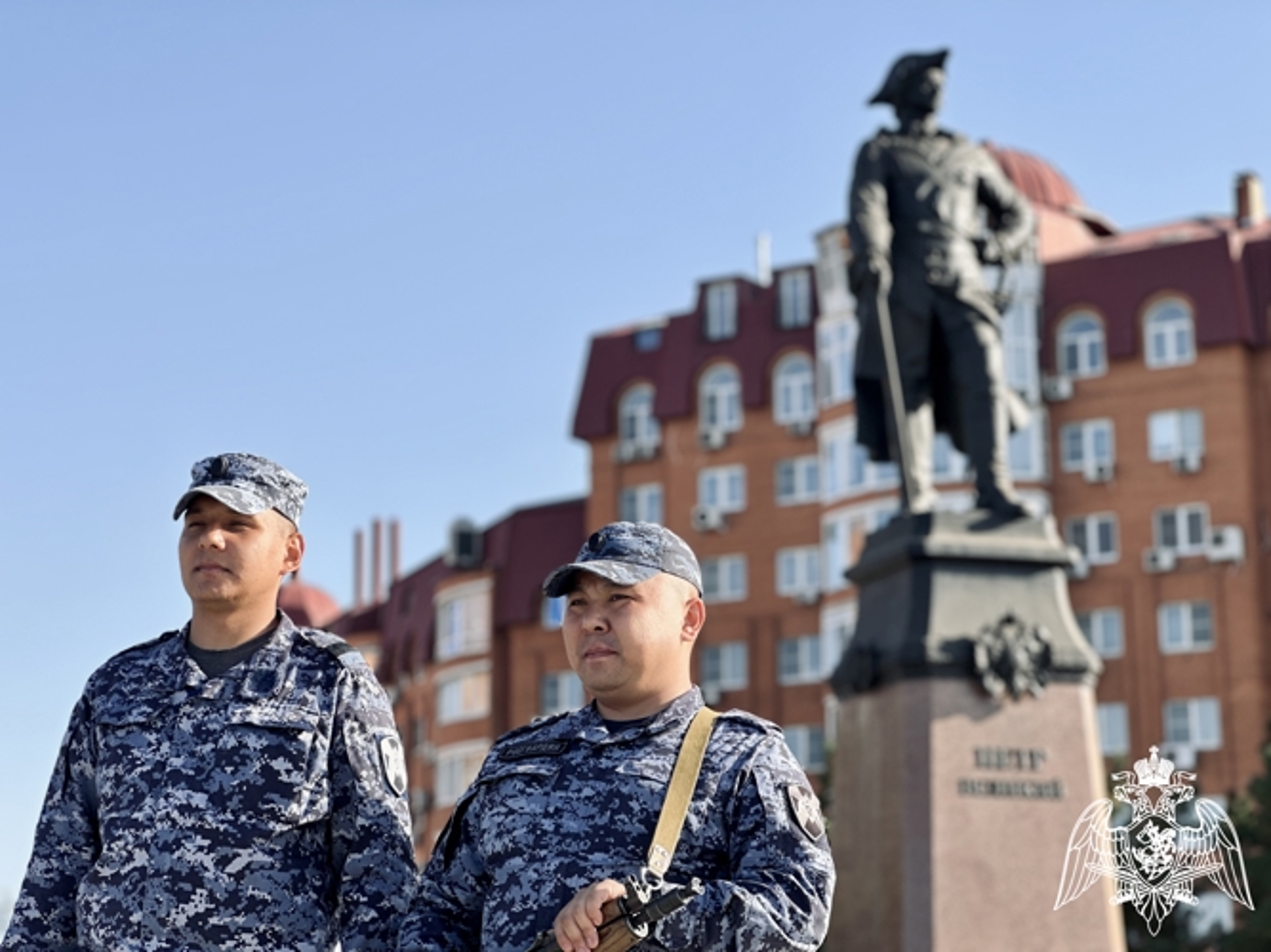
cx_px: 636
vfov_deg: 19.1
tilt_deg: +13.0
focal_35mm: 77
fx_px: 2827
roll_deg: -0.1
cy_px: 476
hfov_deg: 25.3
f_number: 2.8
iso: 32
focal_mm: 9
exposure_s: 1/401
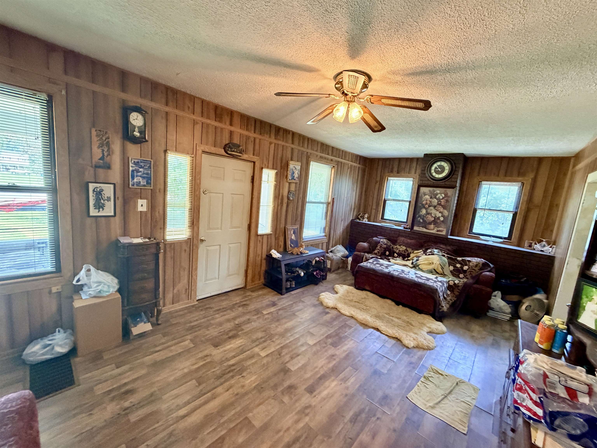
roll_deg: -5.4
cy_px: 224
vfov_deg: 85.7
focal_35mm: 14
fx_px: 241
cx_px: 298
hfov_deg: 102.1
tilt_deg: -8.0
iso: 500
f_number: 2.2
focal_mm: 2.22
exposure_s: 1/60
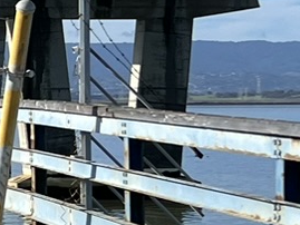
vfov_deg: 7.5
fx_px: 1717
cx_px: -378
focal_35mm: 198
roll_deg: +0.6
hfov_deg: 9.1
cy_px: 47
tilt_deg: +1.4
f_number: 1.5
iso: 50
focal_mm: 5.7
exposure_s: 1/5587
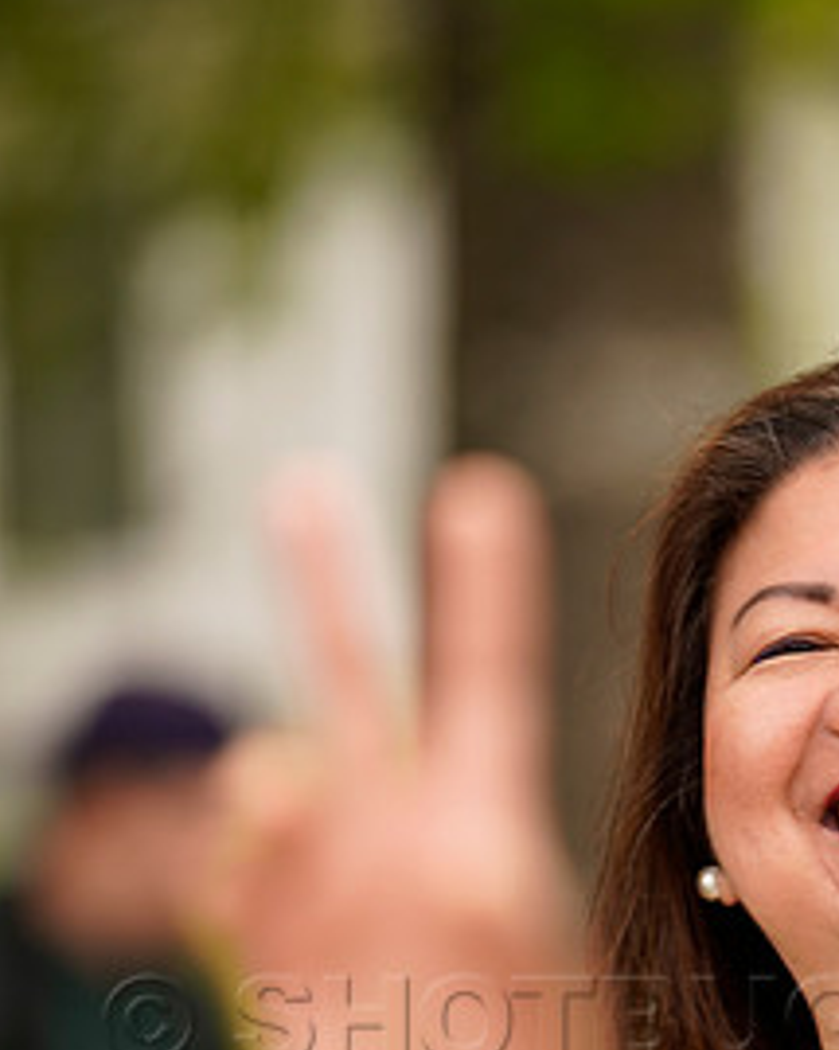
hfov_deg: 4.3
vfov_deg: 5.4
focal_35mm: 356
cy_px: 995
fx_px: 11056
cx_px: 736
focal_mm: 176
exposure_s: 1/400
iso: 250
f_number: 2.8
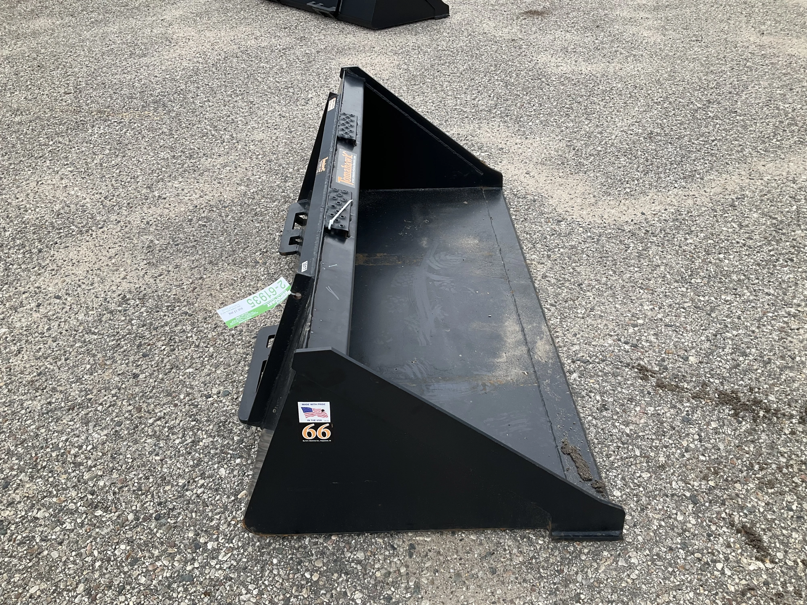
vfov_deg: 48.2
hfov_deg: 61.7
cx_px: 404
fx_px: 676
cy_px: 302
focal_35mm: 29
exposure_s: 1/599
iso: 25
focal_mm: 3
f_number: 1.8
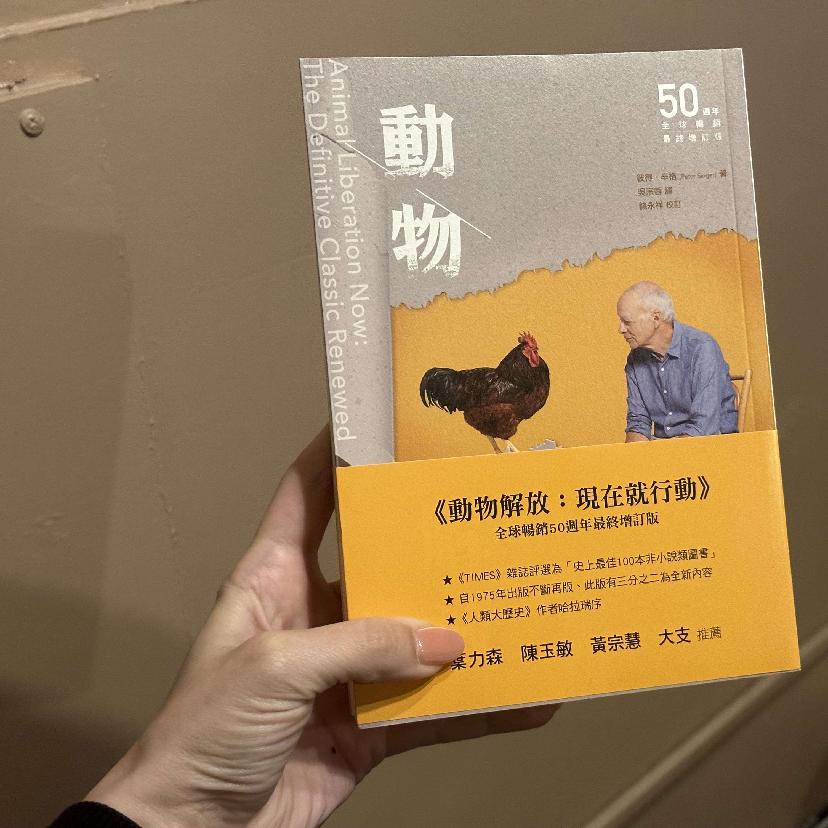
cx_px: 522
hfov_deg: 29.9
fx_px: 1543
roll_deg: +3.8
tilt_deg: -25.1
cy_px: 416
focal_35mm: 57
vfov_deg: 30.0
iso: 320
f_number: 1.78
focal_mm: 6.86
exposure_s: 1/40
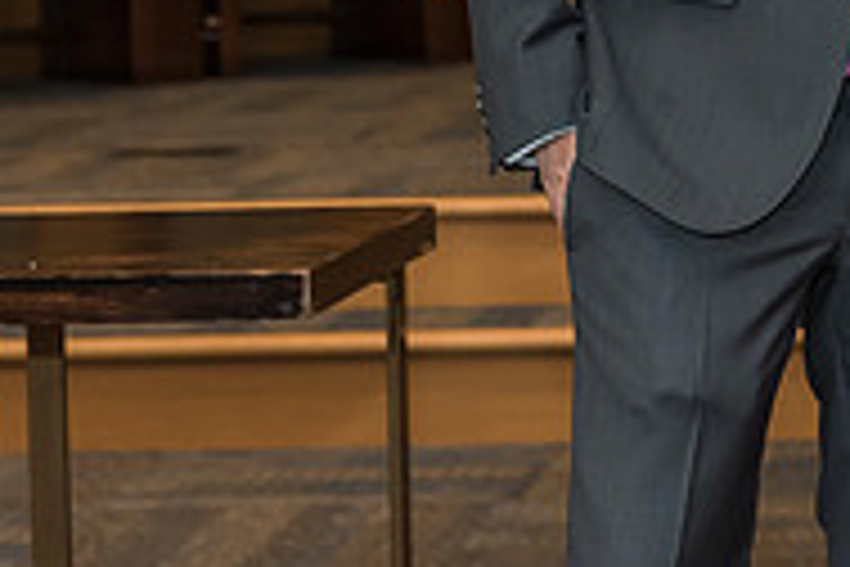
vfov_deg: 7.7
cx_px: 1215
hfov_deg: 11.3
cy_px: -303
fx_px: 4132
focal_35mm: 175
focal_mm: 55
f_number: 4
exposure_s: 1/200
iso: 1000
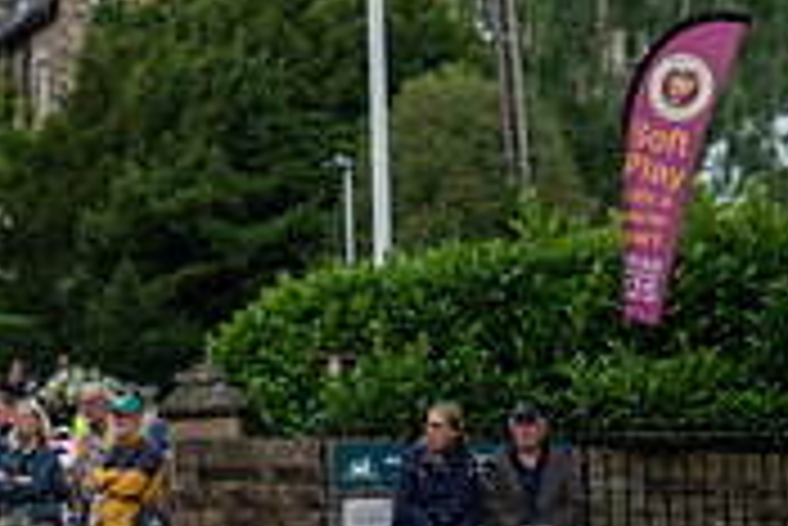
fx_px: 6681
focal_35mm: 305
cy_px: 497
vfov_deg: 4.5
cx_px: -500
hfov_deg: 6.6
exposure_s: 1/800
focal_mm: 92
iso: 1250
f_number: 3.5
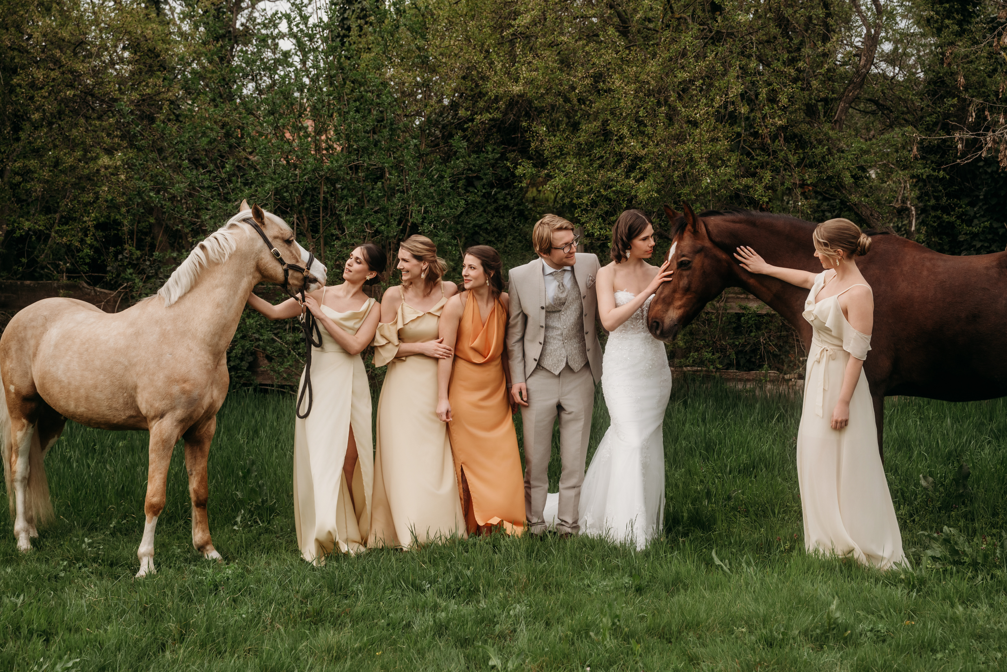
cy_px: 336
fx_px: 1594
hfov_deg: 35.1
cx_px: 504
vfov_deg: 23.8
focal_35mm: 57
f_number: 4.5
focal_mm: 57
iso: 400
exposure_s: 1/250
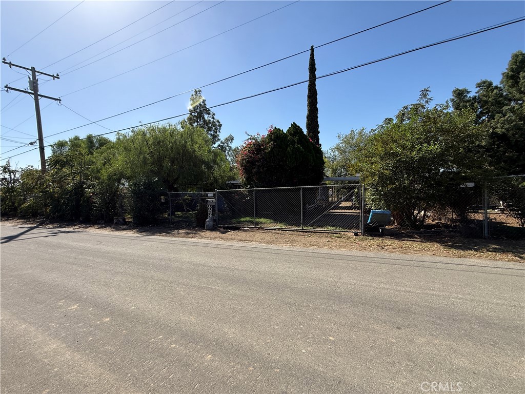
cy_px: 197
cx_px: 262
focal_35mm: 14
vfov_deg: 85.7
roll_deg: +2.4
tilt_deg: -1.8
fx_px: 212
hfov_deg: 102.1
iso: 50
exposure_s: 1/1464
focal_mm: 2.22
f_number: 2.2
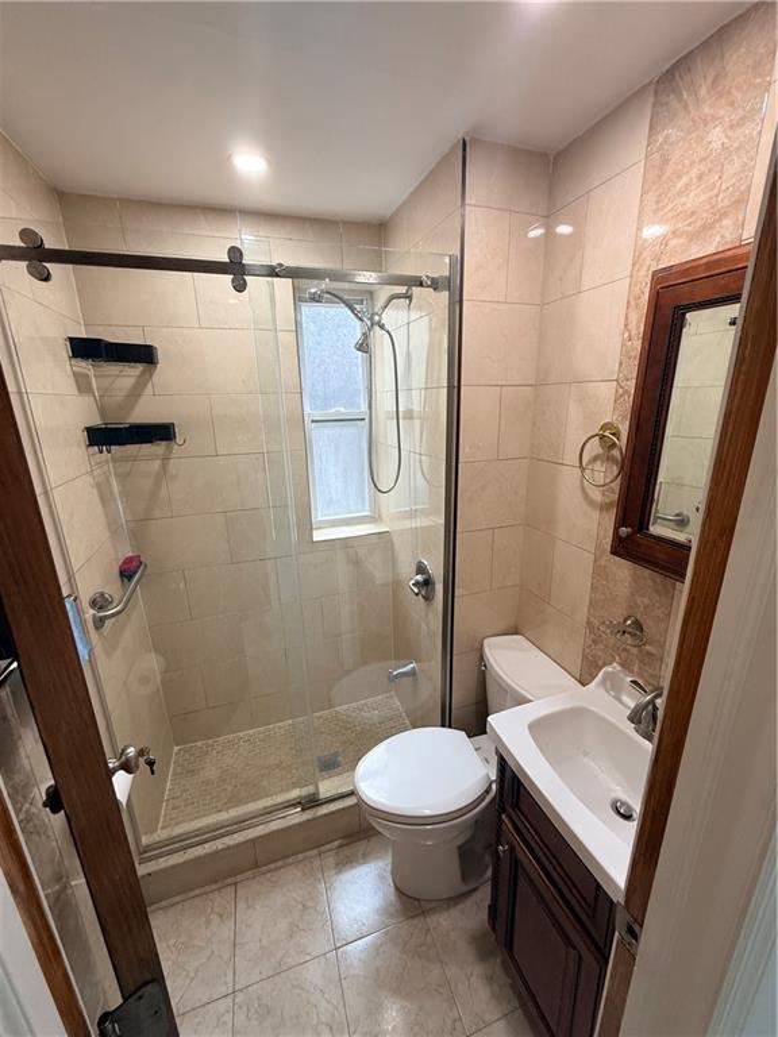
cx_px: 389
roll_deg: +1.4
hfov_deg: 85.7
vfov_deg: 102.1
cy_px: 518
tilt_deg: -15.1
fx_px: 420
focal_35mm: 14
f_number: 2.2
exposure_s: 1/120
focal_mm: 2.22
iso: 160
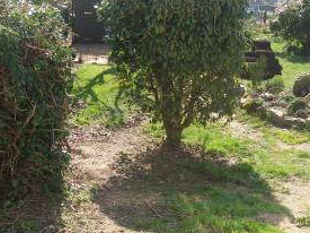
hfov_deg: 29.0
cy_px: 145
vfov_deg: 21.9
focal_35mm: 67
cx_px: 158
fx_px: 600
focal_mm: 6
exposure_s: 1/500
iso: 64
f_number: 2.7
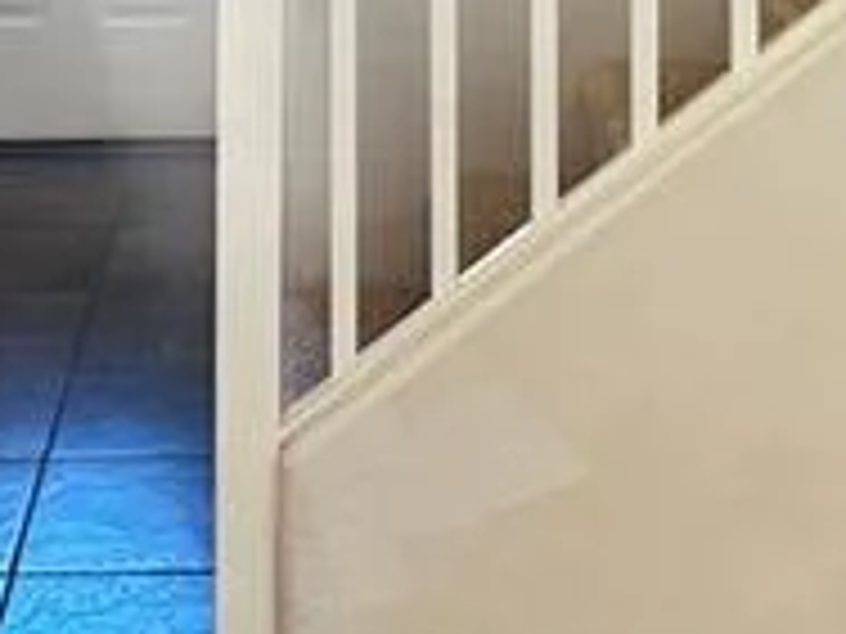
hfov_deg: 19.3
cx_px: 392
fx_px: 2493
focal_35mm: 102
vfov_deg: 13.6
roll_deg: +2.2
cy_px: -324
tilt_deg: -5.4
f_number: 1.78
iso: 160
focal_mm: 6.86
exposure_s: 1/60
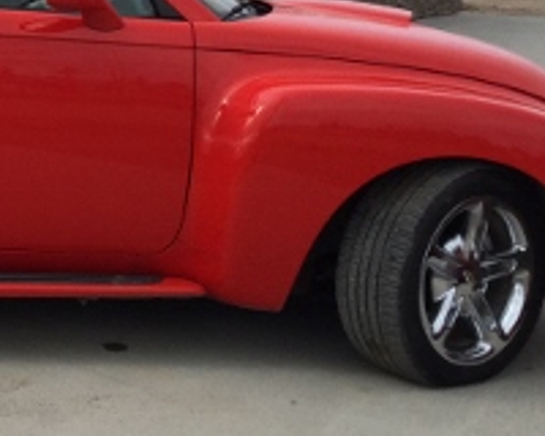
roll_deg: -1.5
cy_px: 11
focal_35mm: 97
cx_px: -188
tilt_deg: -4.0
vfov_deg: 15.6
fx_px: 1565
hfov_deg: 18.3
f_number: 2.4
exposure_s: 1/1359
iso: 25
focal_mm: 3.3
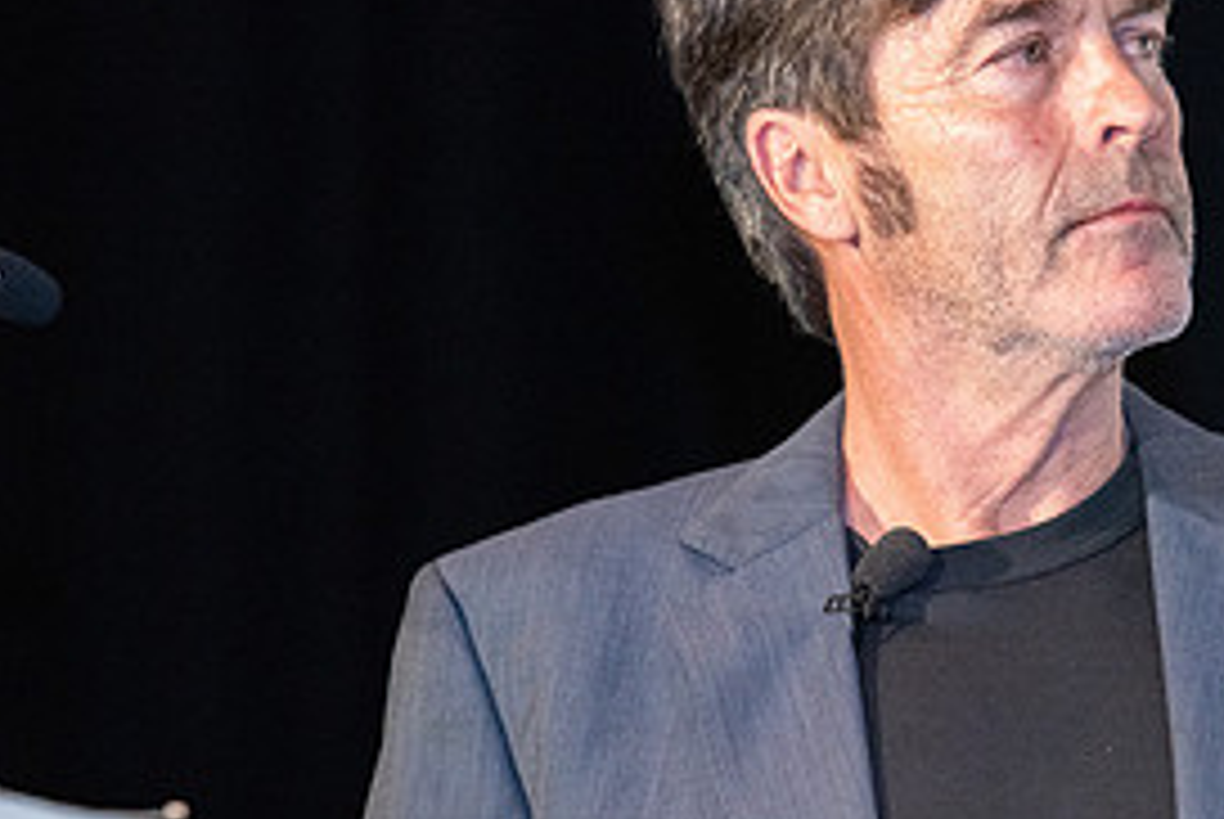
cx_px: 1018
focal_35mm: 362
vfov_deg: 3.8
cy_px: 595
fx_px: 12321
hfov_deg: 5.7
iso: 1250
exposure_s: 1/250
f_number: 4.5
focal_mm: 160
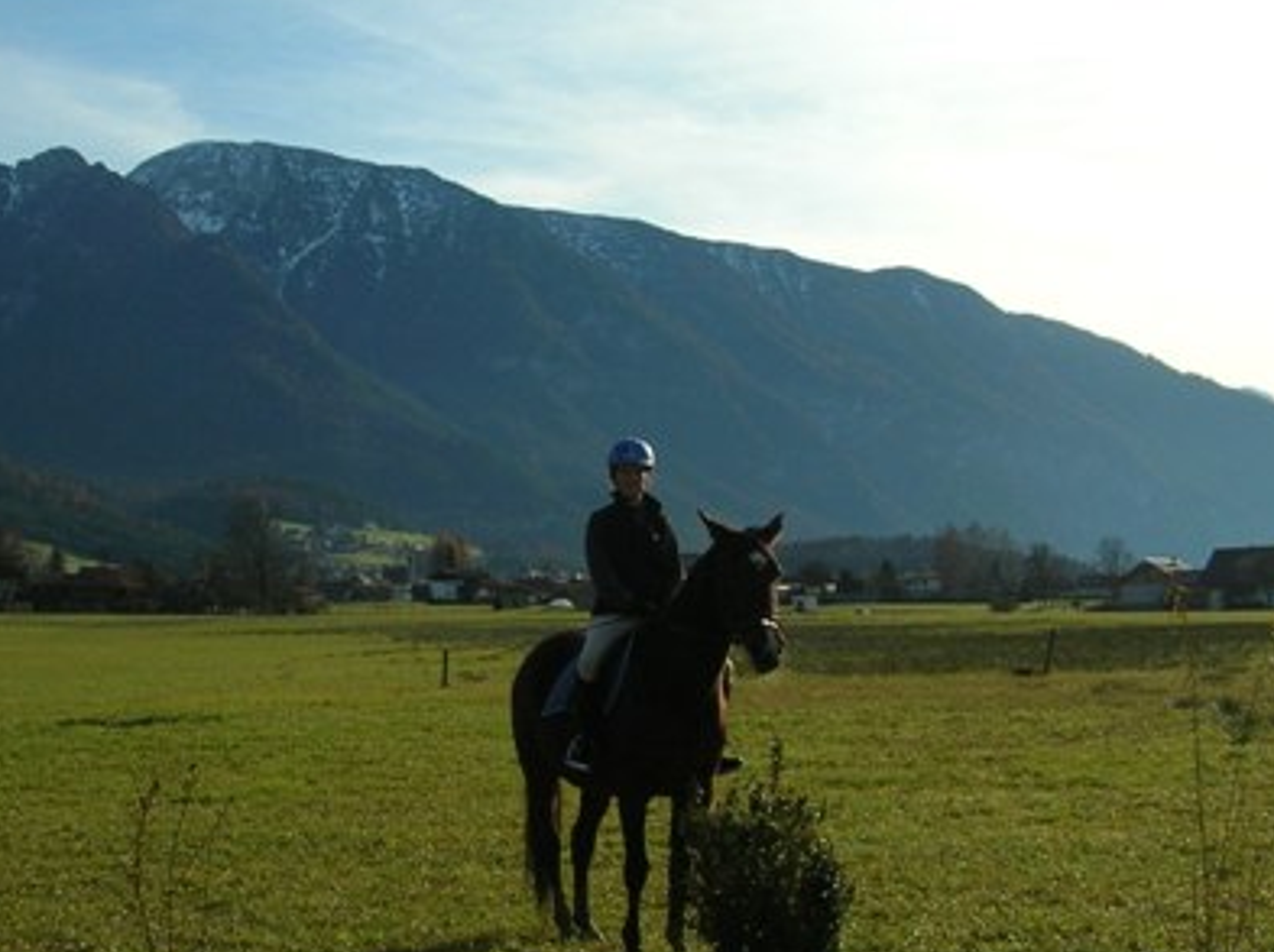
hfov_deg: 33.7
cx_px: 490
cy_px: 526
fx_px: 2096
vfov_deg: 25.6
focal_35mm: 57
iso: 50
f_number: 5.6
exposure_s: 1/450
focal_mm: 5.8
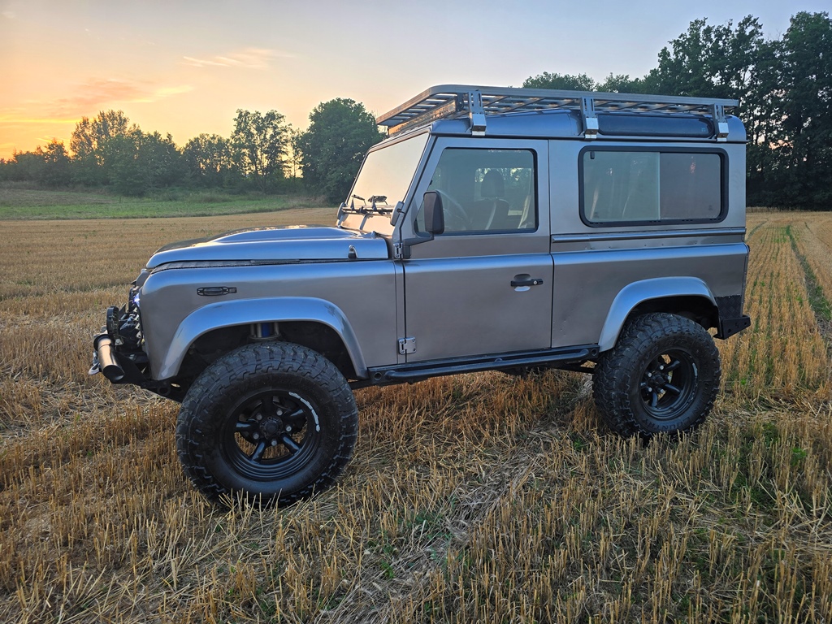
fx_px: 553
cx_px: 416
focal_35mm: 23
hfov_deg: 73.9
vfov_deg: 58.9
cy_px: 312
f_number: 1.7
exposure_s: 1/180
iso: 64
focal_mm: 6.3
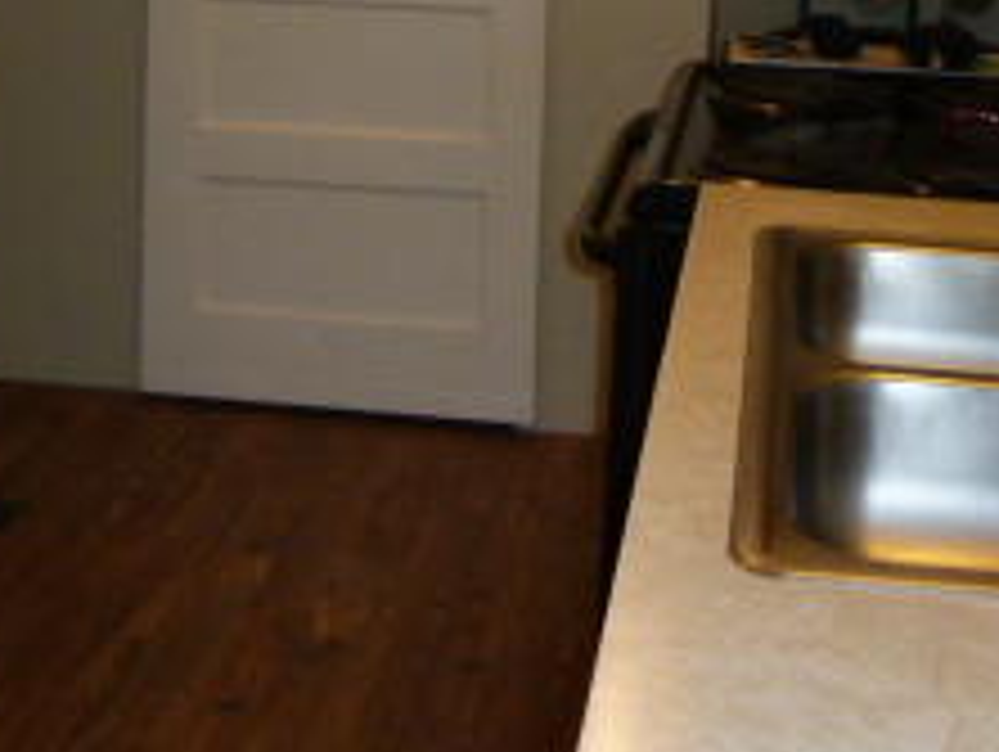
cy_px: -149
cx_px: 508
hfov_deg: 27.0
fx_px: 2080
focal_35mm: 72
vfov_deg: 19.3
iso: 250
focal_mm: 4.1
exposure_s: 1/30
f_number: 3.3
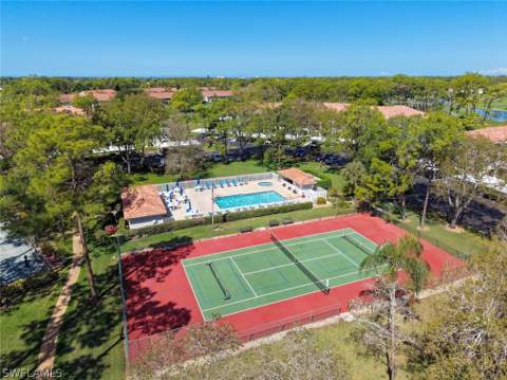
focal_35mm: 24
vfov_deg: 56.7
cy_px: 190
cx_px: 254
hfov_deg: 71.7
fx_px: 351
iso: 200
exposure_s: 1/4000
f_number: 1.8
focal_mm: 8.67
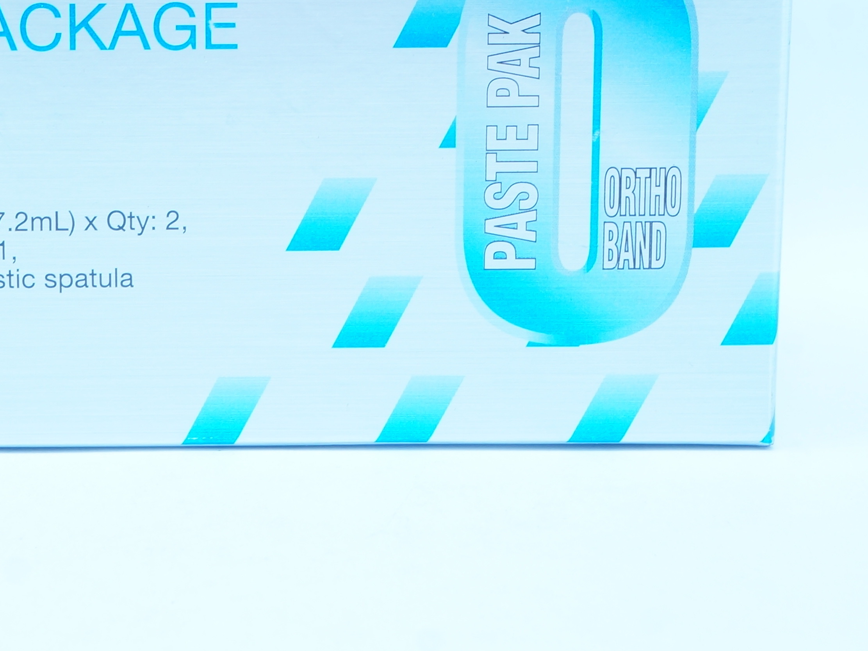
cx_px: 178
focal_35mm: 105
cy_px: 108
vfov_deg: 14.0
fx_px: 2634
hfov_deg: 18.5
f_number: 11
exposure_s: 1/13
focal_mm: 33
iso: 400
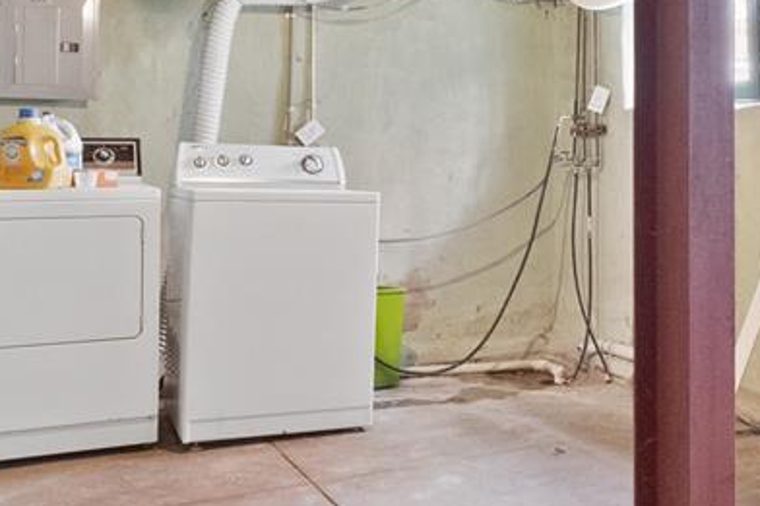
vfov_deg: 28.5
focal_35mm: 47
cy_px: 186
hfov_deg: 40.7
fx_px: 992
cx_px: 570
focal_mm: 9
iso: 3200
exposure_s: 1/10
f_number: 5.6
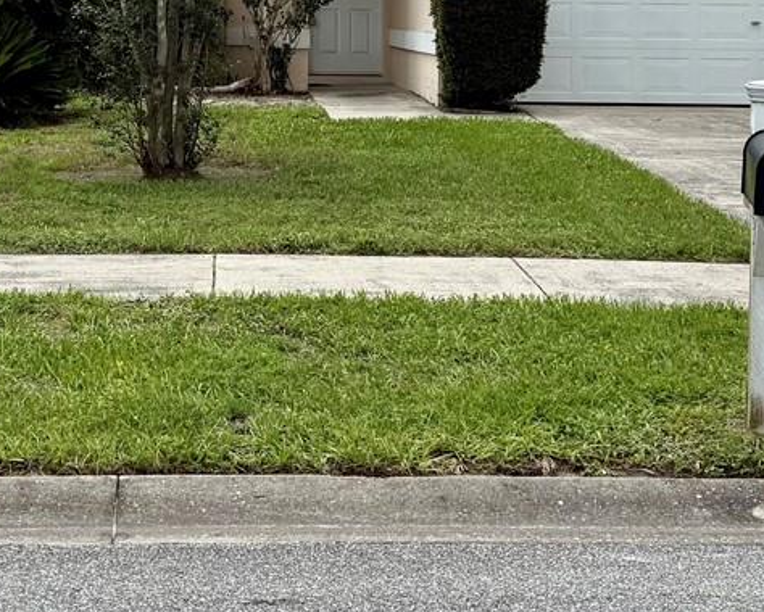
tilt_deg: +4.1
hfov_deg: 24.0
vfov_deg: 18.5
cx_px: 237
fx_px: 1788
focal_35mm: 79
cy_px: -103
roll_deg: +0.5
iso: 80
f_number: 1.78
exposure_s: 1/4167
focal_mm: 6.76
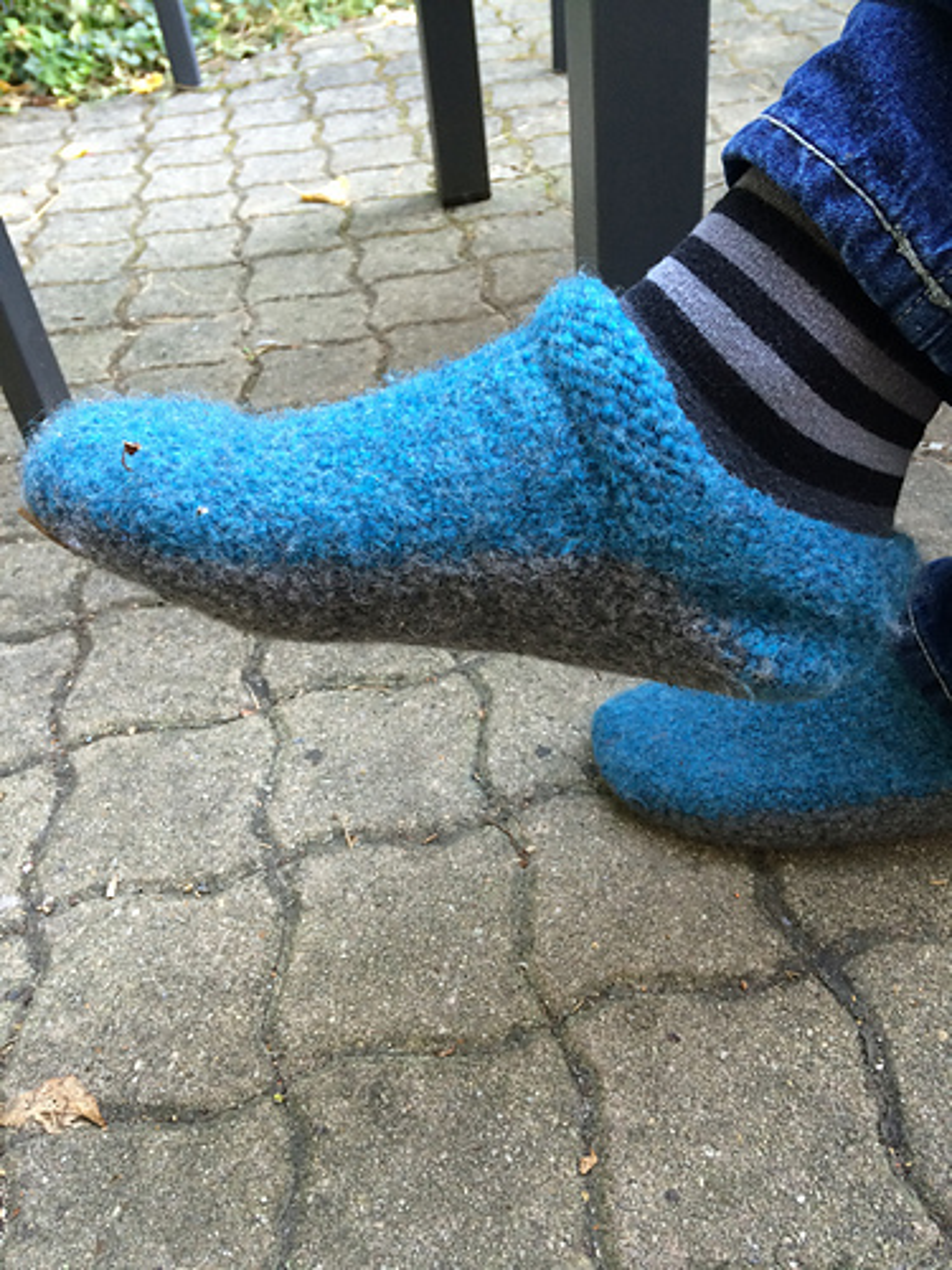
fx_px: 1063
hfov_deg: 48.2
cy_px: 635
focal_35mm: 29
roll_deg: +7.7
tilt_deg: -42.1
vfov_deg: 61.7
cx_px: 476
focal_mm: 4.15
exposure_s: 1/33
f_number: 2.2
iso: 50
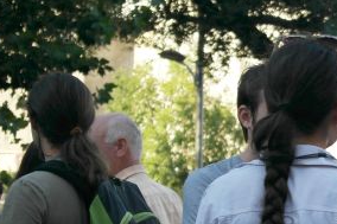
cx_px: 573
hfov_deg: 8.0
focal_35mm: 249
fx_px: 2329
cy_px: 364
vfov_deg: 5.4
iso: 400
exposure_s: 1/160
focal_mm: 45
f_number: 5
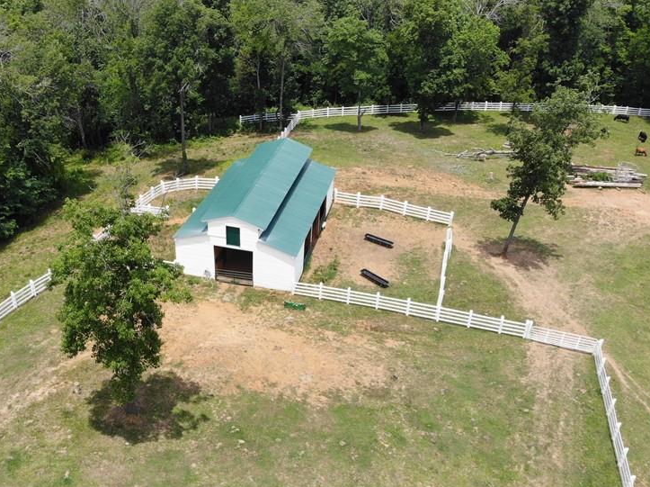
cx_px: 241
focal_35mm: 34
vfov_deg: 41.6
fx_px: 638
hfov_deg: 53.4
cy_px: 288
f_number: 2.8
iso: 100
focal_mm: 4.5
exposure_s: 1/632
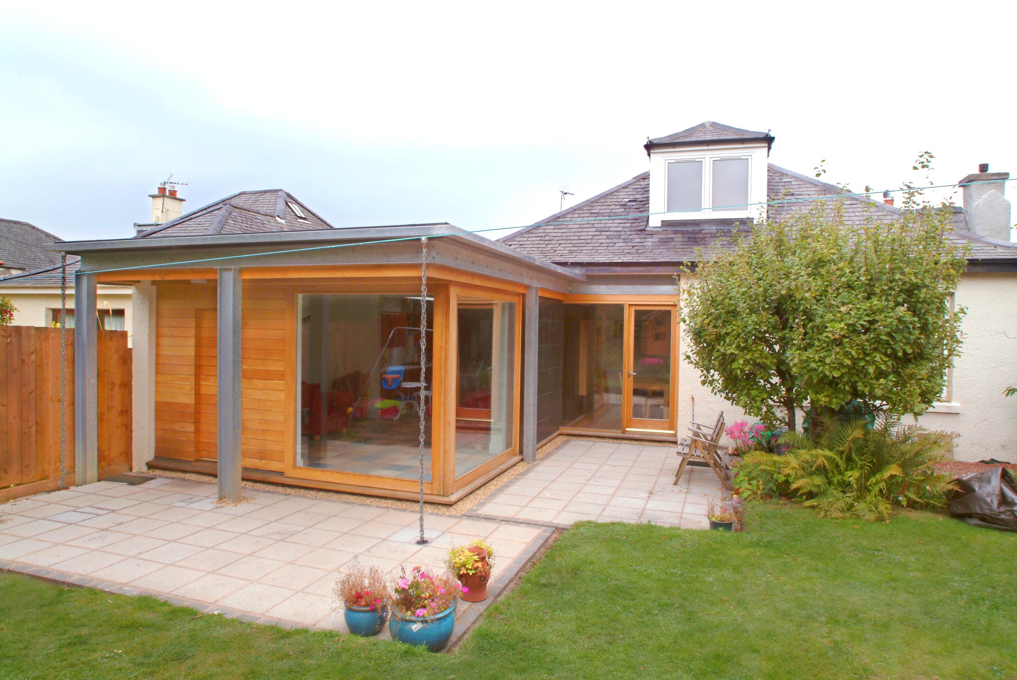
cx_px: 508
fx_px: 594
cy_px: 340
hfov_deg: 81.1
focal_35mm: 21
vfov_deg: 59.6
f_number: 11
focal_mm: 14
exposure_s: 1/15
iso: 100
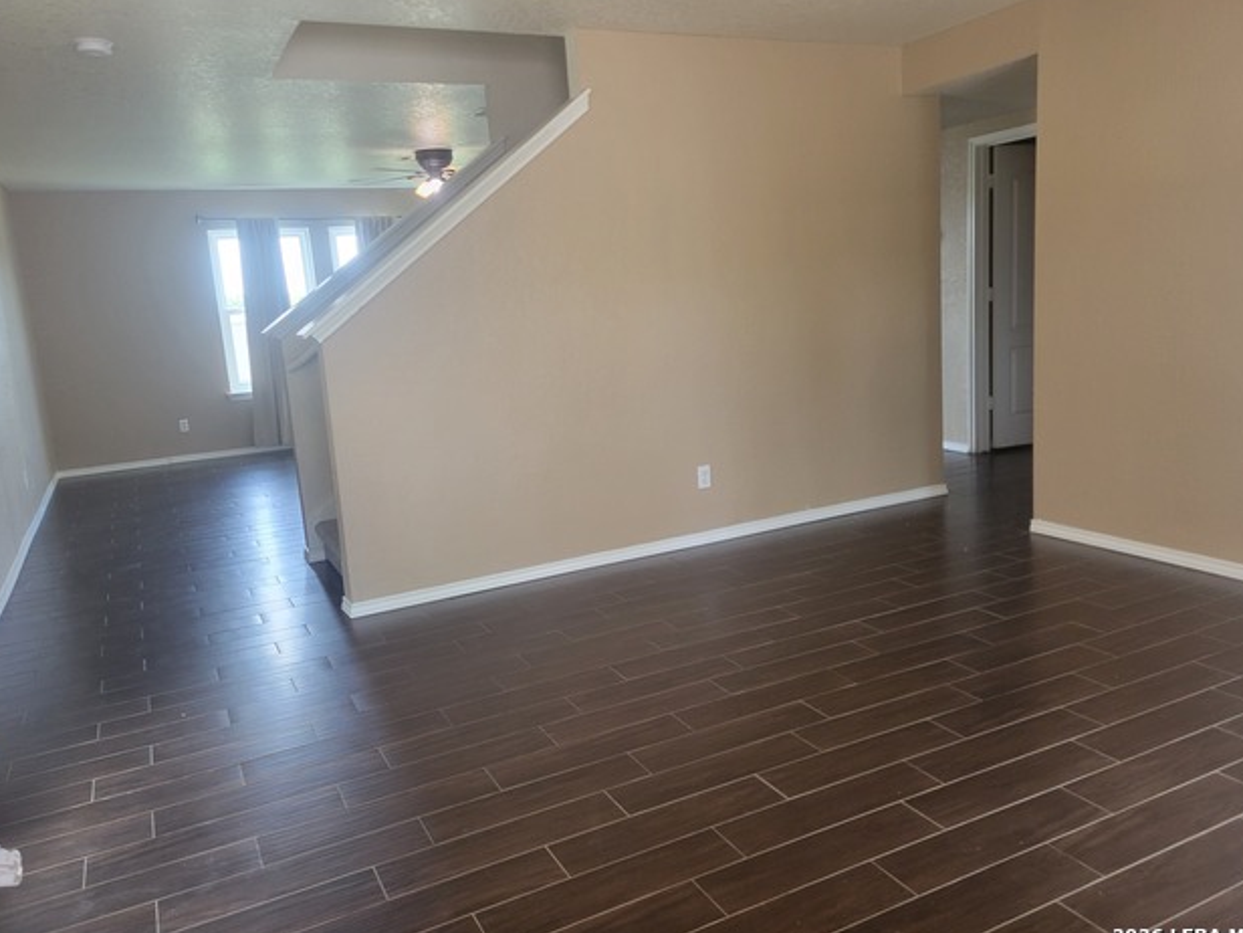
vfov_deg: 51.4
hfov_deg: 65.3
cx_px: 628
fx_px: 970
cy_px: 462
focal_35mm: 27
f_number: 1.8
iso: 200
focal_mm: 5.4
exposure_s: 1/60
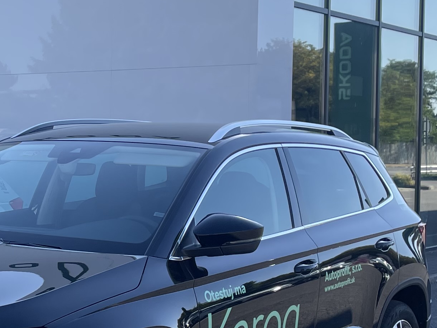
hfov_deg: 21.9
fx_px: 1086
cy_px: 178
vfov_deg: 17.2
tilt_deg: -2.2
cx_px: 0
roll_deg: -0.5
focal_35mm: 86
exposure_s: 1/1575
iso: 32
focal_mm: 4.2
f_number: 1.6
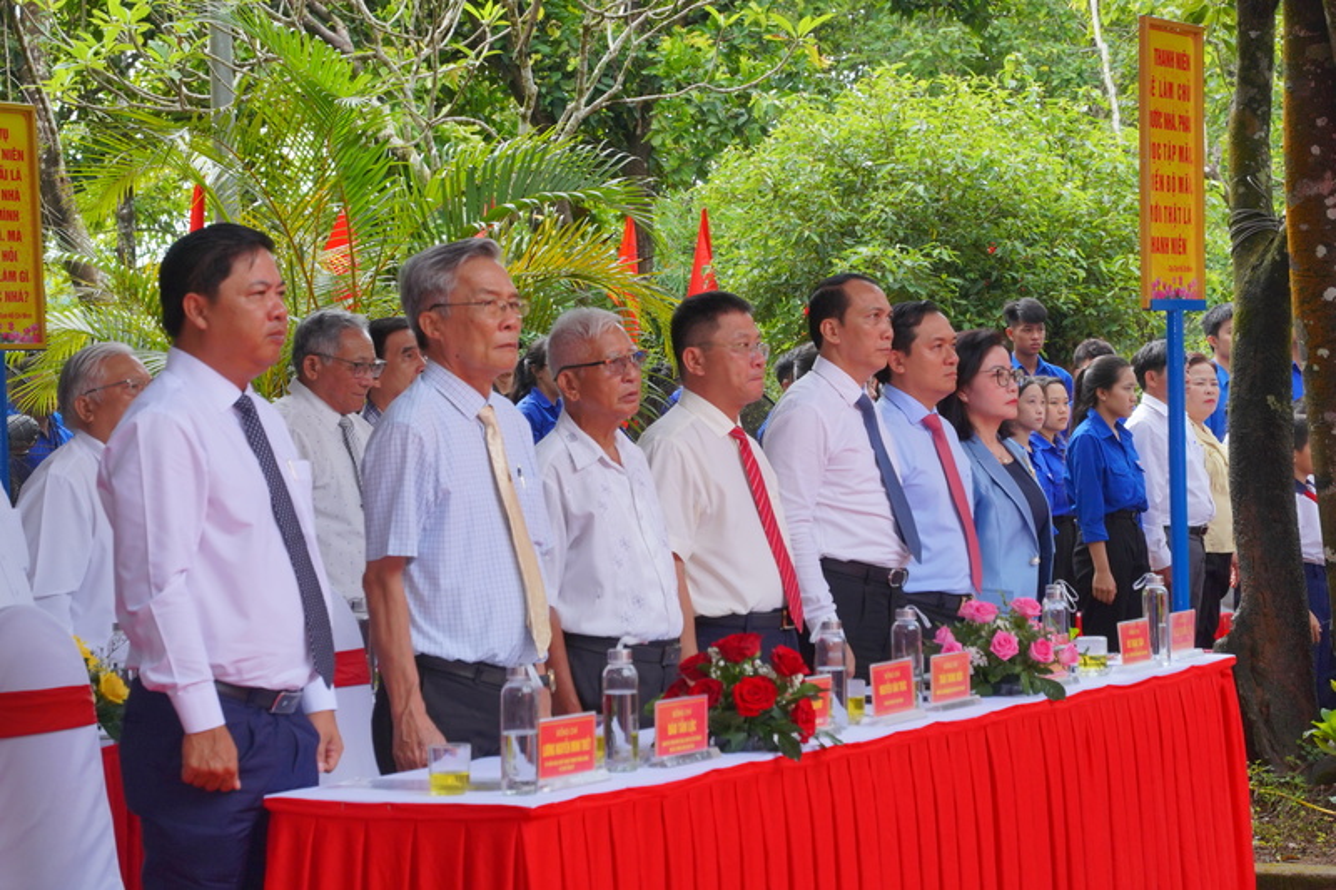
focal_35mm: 105
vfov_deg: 13.0
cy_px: 445
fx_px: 3896
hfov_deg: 19.5
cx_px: 668
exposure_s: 1/160
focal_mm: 70
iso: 400
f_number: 9
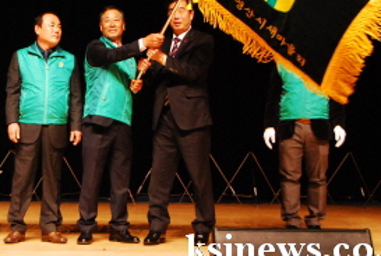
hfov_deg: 22.9
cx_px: 106
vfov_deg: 15.5
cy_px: 57
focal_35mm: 88
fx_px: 933
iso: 1250
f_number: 5
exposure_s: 1/80
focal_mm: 32
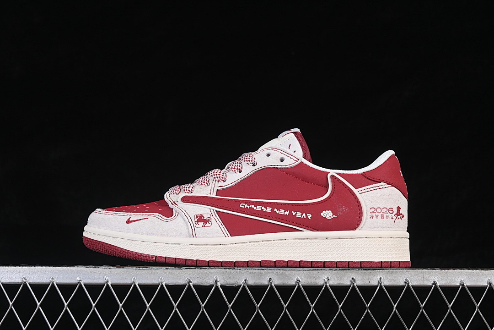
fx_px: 1029
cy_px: 165
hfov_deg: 27.0
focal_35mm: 75
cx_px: 247
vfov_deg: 18.2
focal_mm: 50
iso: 160
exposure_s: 1/80
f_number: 8
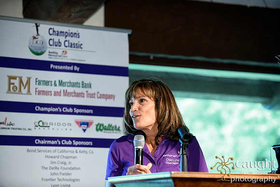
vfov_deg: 10.2
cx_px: 140
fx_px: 1050
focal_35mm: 135
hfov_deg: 15.2
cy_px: 94
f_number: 4
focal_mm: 135
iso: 800
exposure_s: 1/160
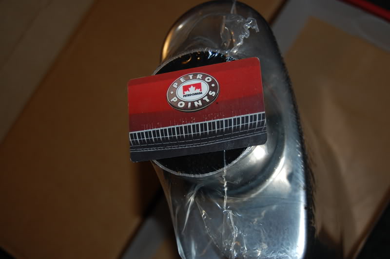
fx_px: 617
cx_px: 195
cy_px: 130
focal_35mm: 57
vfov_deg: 23.7
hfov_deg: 35.1
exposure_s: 1/60
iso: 400
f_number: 4.8
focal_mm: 38
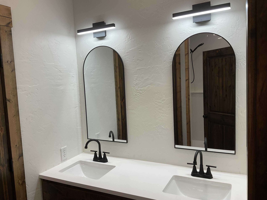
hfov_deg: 61.7
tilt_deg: -5.2
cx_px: 134
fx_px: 224
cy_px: 100
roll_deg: +2.7
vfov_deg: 48.2
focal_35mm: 29
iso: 40
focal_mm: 3
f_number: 1.8
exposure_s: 1/120
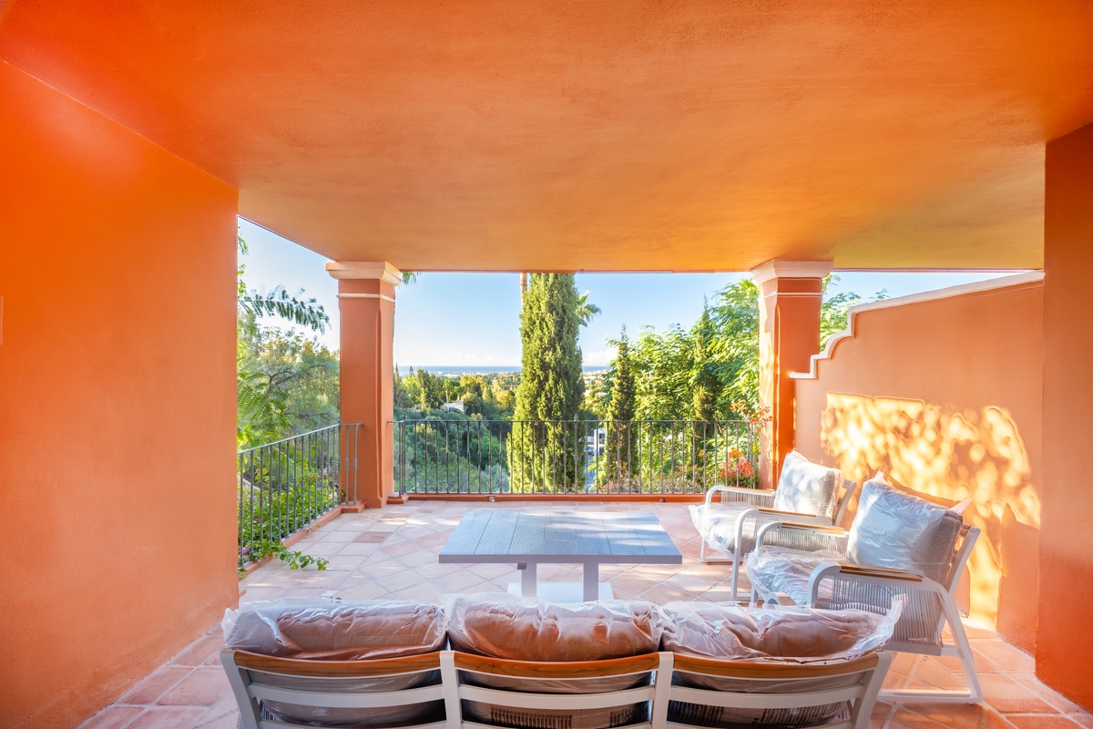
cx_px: 546
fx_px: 455
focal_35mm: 15
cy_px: 364
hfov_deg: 100.4
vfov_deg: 77.3
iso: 400
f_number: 4
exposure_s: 1/125
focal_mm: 10
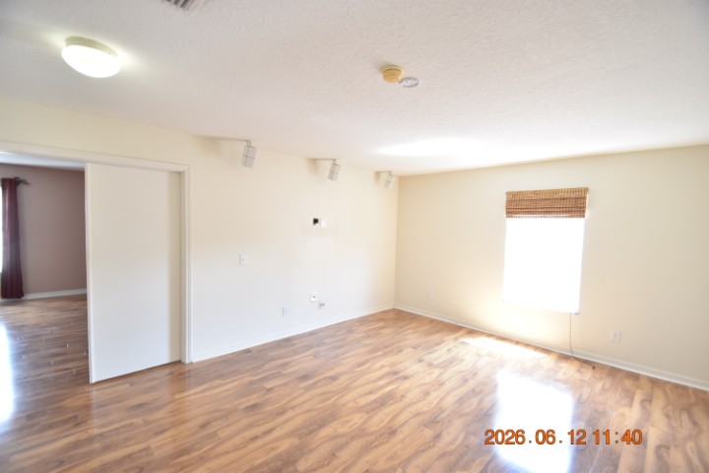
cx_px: 354
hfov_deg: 100.4
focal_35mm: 15
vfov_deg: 77.3
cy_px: 236
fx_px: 295
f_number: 3.5
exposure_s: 1/90
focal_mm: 10
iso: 800
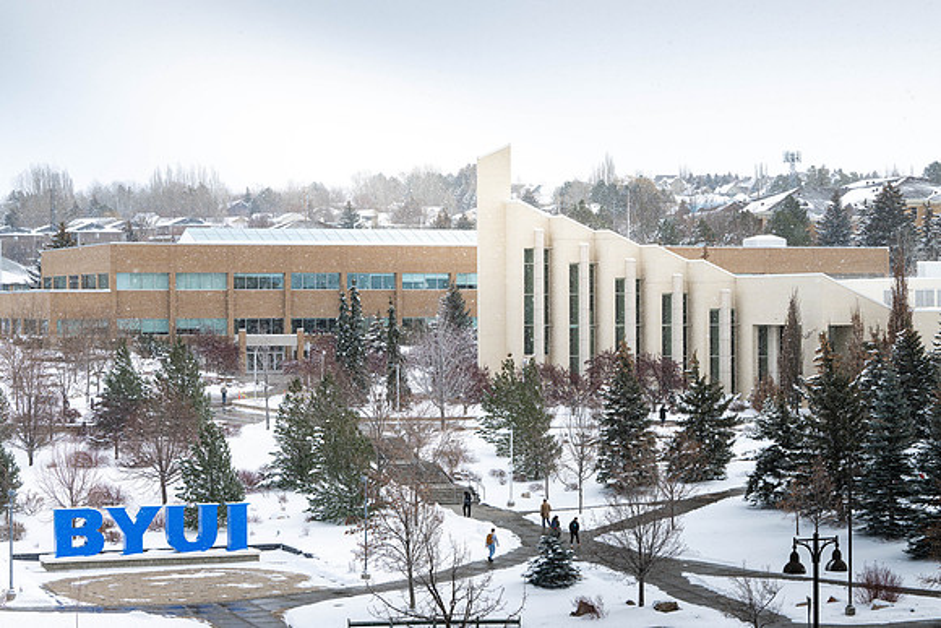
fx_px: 2431
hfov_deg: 21.9
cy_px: 314
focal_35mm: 93
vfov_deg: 14.7
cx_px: 470
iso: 125
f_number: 9
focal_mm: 93
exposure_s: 1/500
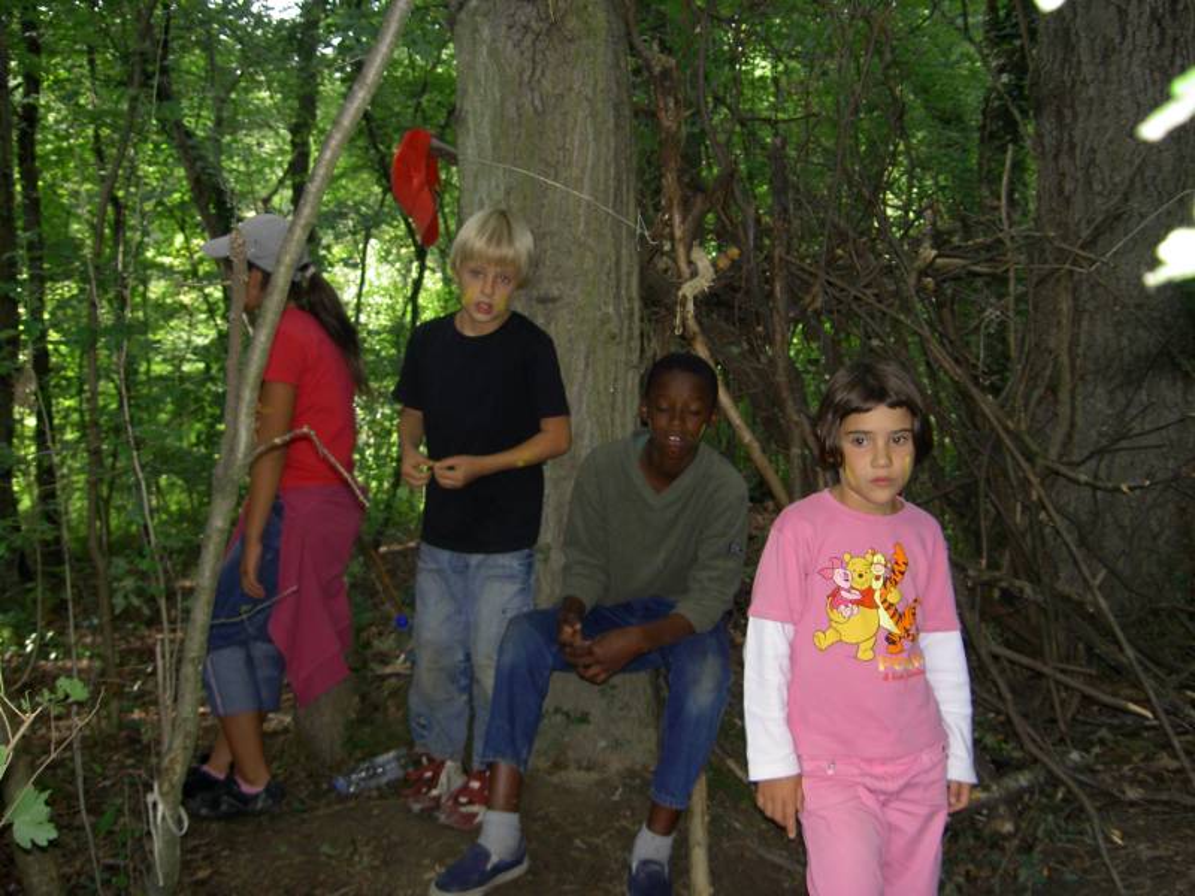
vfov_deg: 36.8
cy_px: 448
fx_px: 1346
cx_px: 598
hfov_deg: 47.9
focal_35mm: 39
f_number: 2.8
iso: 100
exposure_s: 1/60
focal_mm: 8
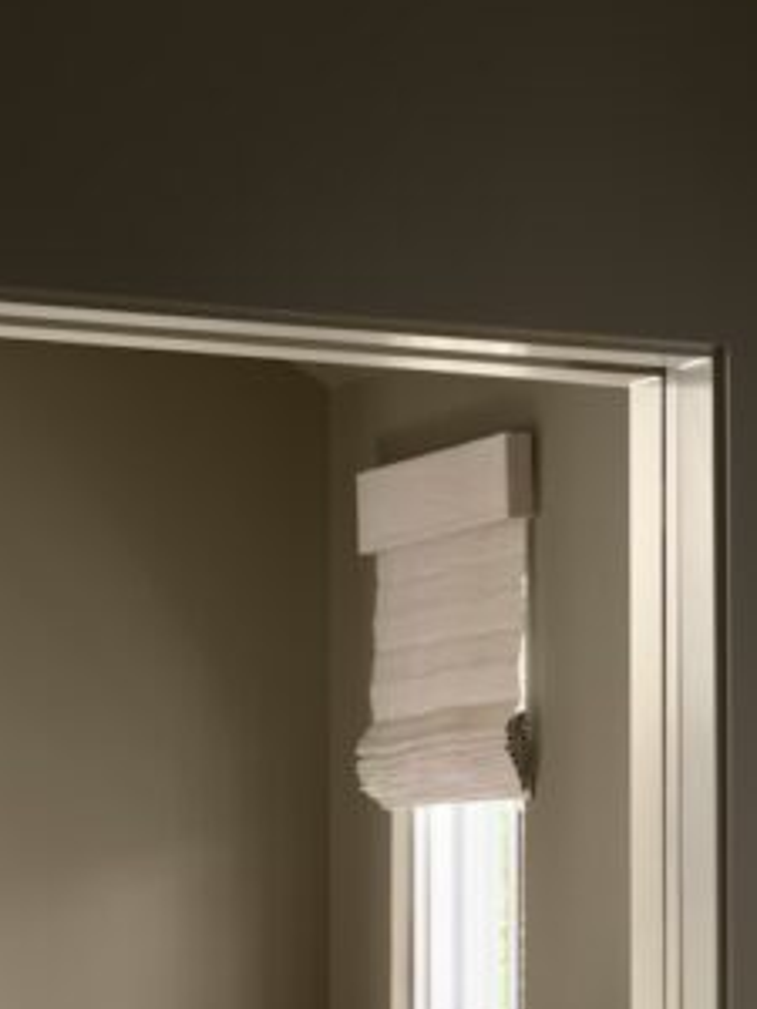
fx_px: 3878
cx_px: 855
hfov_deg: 11.0
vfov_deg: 14.3
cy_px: 1244
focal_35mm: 133
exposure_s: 1.3
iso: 400
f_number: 10
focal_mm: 49
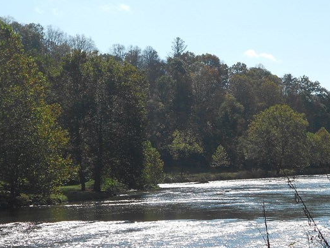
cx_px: 150
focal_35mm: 97
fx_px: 925
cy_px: 148
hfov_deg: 20.2
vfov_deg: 15.2
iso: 80
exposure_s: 1/1000
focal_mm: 8.8
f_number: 4.5
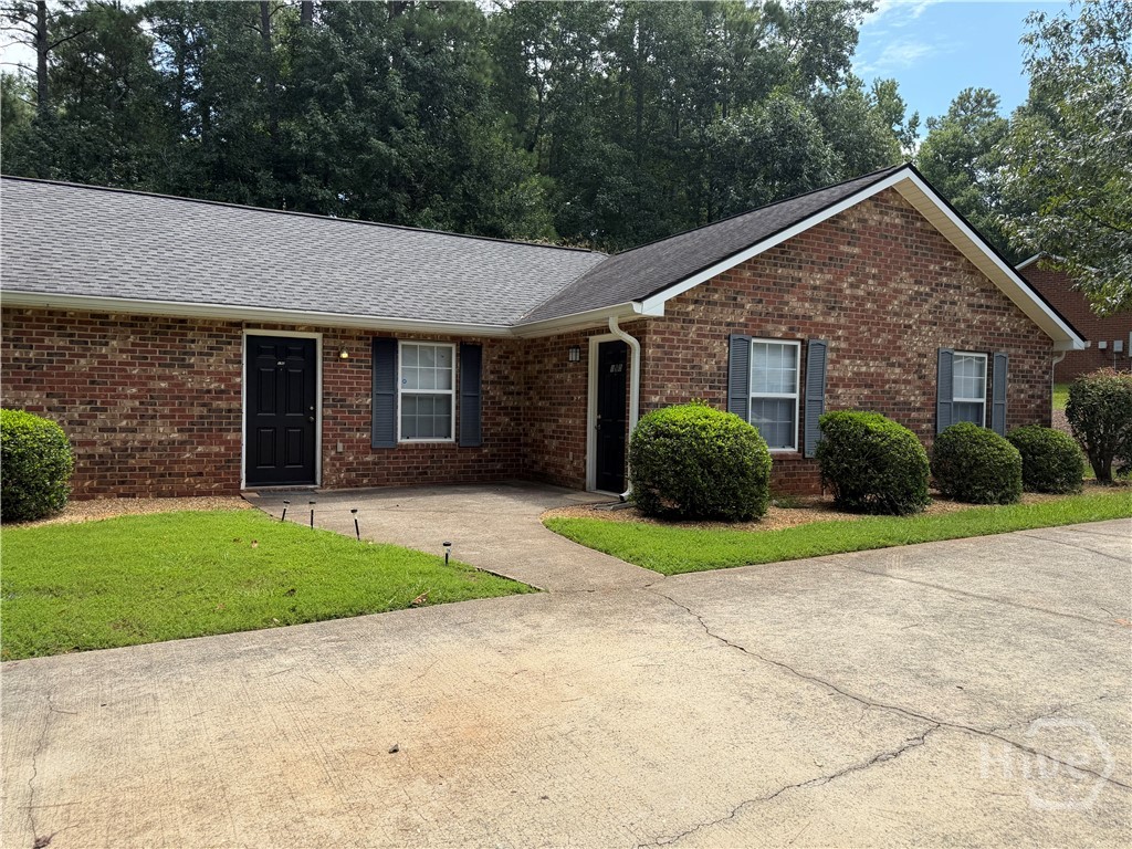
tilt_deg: -1.0
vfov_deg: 56.8
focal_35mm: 24
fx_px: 785
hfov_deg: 71.6
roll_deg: -0.8
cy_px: 424
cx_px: 566
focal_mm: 6.76
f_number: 1.78
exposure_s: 1/2611
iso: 80
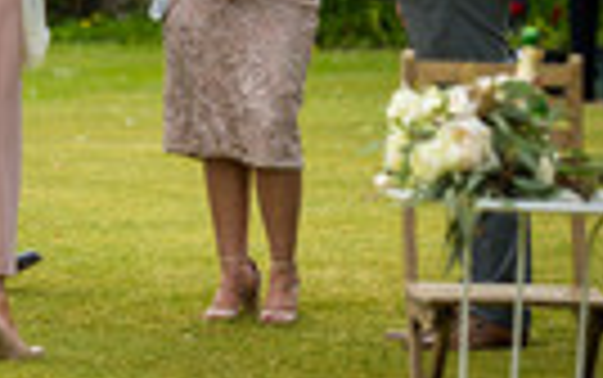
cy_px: -92
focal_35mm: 334
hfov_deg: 6.3
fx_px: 5493
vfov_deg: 3.9
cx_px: -90
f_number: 2.8
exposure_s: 1/640
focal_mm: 110
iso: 100
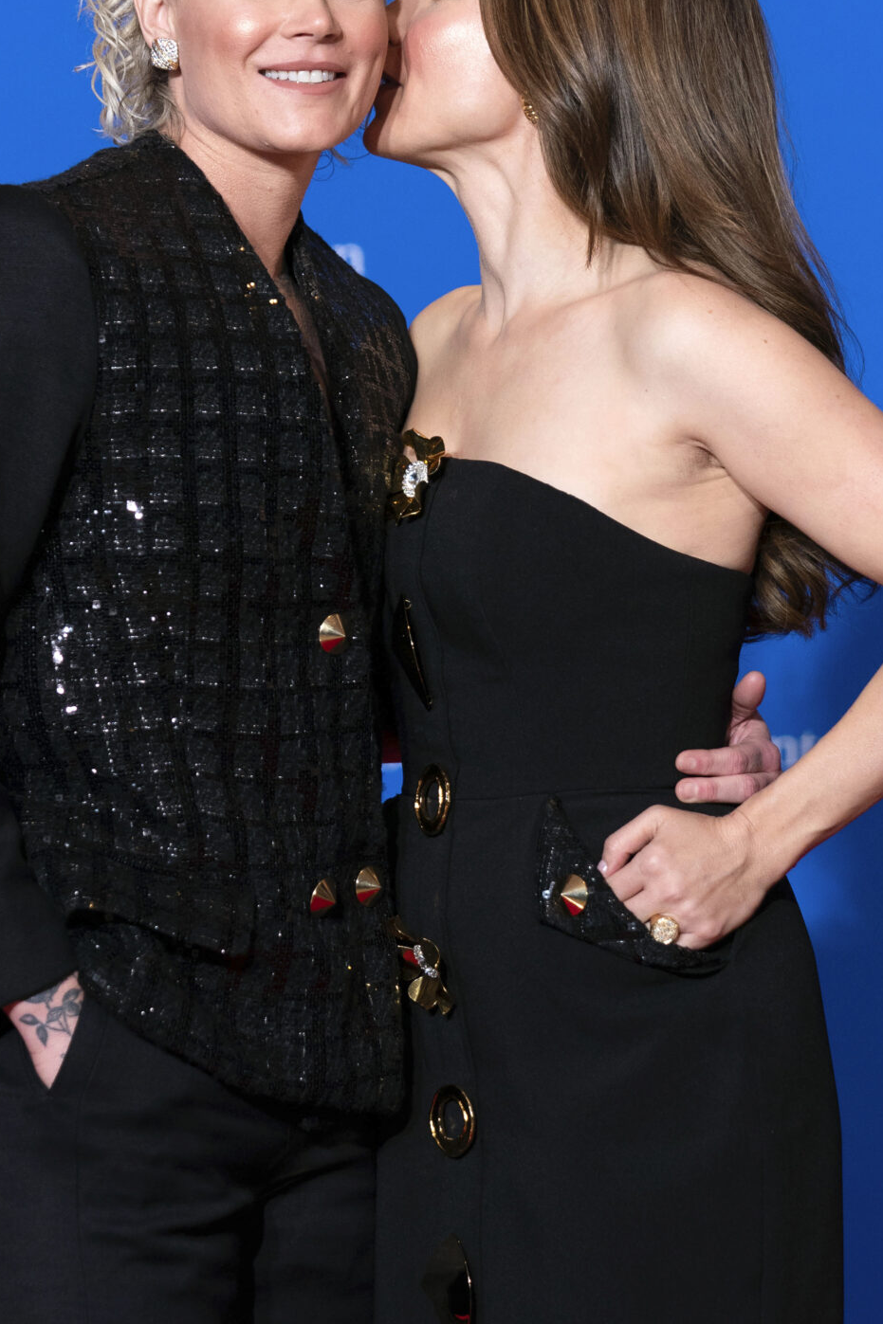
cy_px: 664
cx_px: 352
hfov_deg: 9.4
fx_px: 5372
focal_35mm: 146
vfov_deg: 14.1
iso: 1250
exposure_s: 1/320
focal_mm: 102
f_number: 3.5
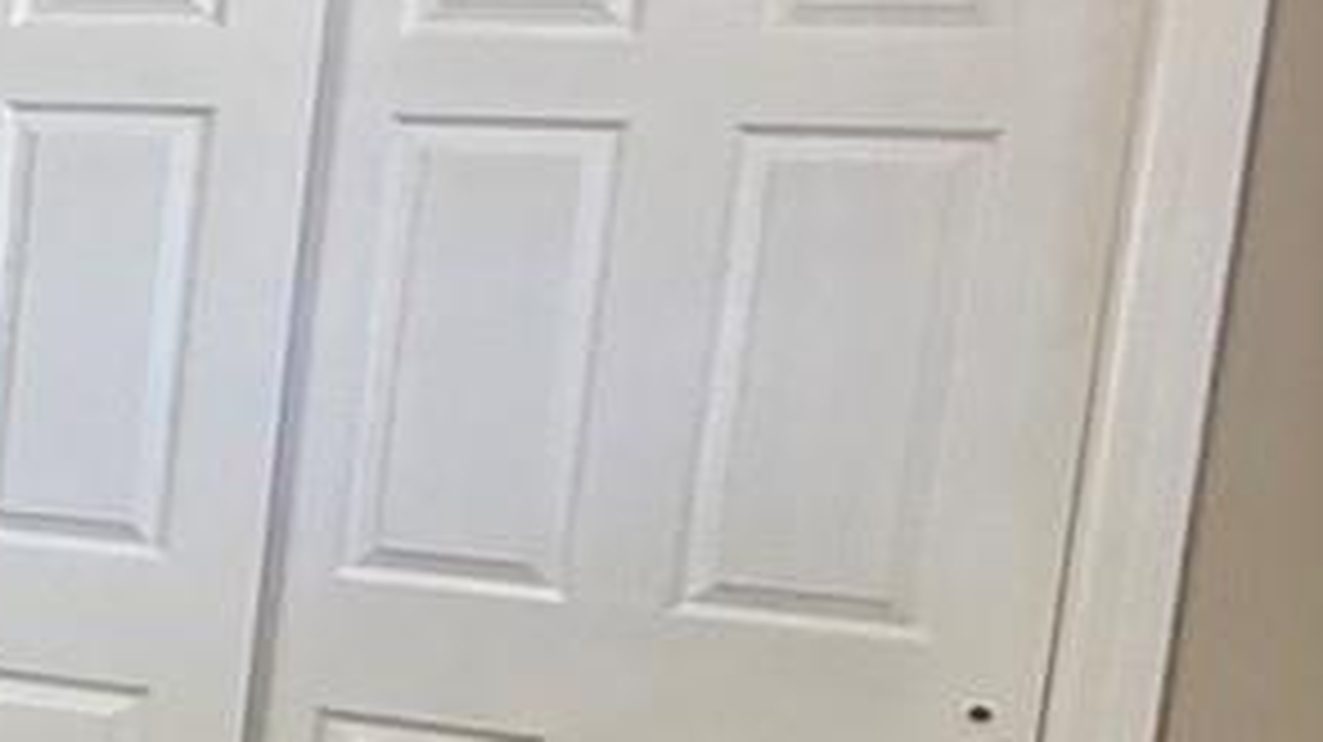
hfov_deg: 16.4
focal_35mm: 83
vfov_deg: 14.5
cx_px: -1580
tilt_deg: -2.8
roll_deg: -0.4
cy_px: 459
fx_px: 2910
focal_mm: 2.22
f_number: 2.2
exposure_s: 1/120
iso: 100
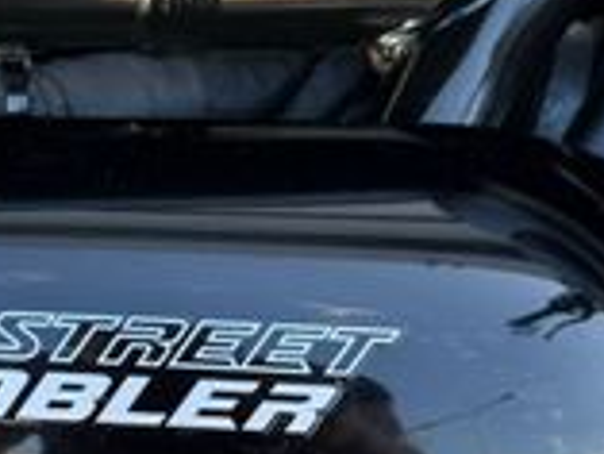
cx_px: -54
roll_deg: +0.9
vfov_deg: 14.8
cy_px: 496
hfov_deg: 19.2
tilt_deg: -39.3
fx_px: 1711
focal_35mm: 98
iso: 80
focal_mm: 6.76
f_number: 1.78
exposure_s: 1/293
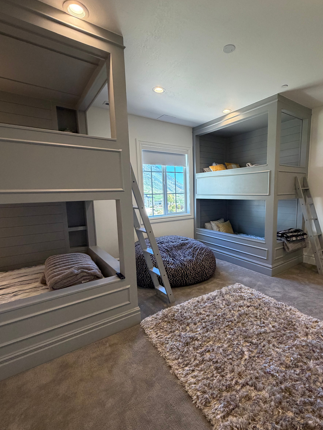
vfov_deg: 91.0
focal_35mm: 17
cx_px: 190
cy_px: 221
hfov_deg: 74.1
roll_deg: +0.5
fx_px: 211
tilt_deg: -7.4
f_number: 2.2
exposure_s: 1/120
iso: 250
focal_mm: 2.22
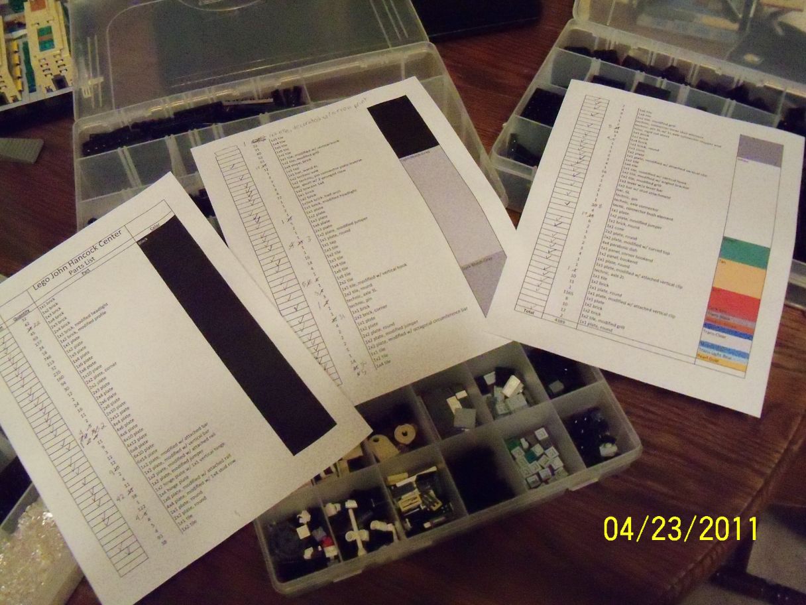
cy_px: 302
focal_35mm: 35
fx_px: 815
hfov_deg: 52.6
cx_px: 403
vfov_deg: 40.7
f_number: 3.5
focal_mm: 6.2
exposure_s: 1/40
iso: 1250
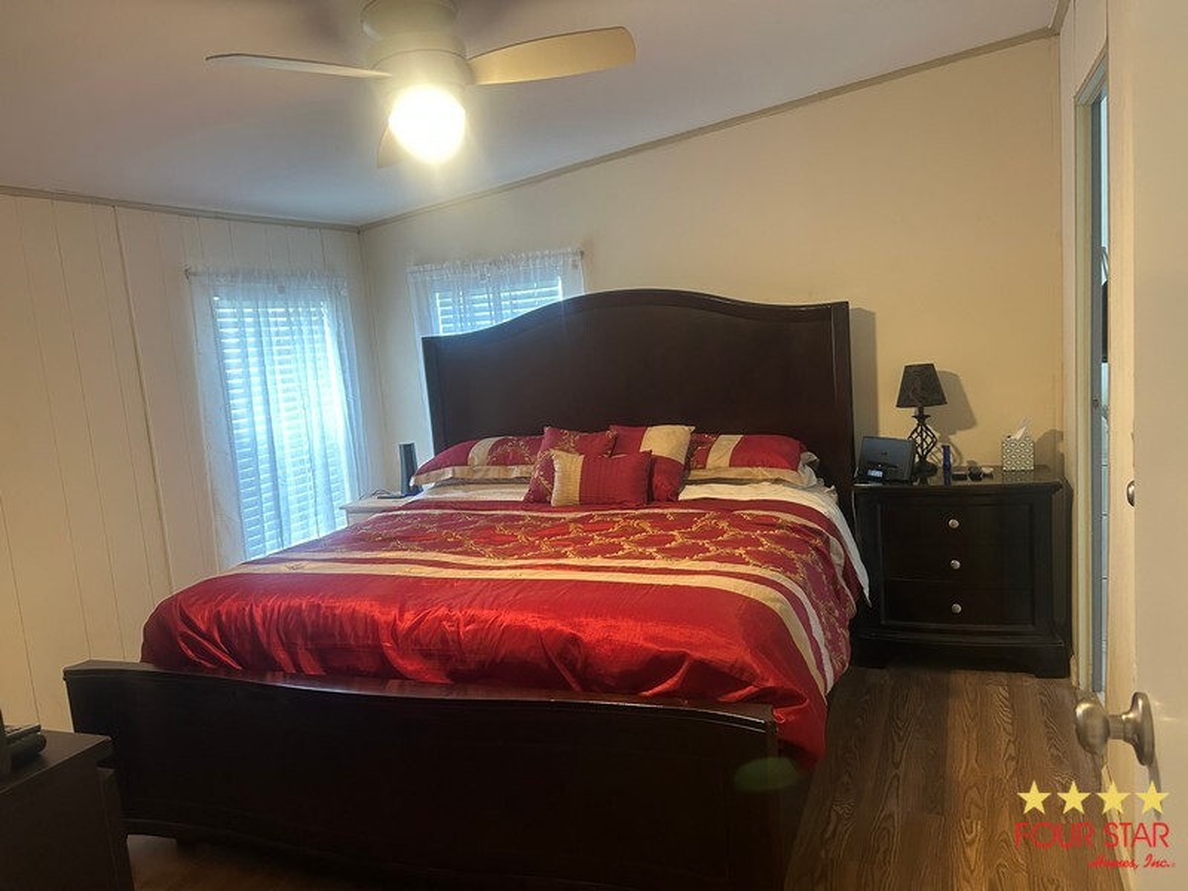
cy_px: 446
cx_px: 594
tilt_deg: -6.7
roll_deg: +4.9
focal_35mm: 26
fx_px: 892
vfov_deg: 53.1
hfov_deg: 67.3
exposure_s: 1/60
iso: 200
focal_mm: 5.7
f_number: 1.5
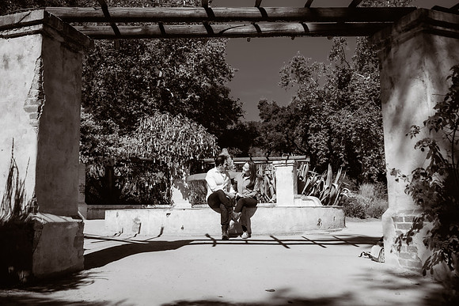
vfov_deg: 37.9
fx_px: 446
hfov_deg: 54.4
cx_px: 230
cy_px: 153
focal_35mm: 35
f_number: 2.2
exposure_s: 1/8000
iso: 200
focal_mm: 35
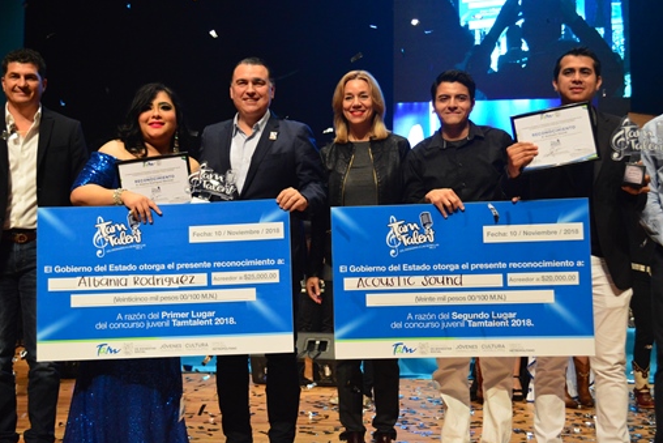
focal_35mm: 46
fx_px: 847
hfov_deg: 42.7
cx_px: 334
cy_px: 223
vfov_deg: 29.3
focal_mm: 30
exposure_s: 1/160
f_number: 4.5
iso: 3200
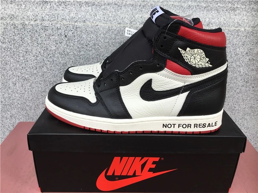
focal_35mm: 31
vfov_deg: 45.4
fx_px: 231
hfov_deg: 58.4
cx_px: 129
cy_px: 96
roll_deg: -1.7
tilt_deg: -24.9
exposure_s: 1/206
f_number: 2.4
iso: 25
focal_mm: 3.3
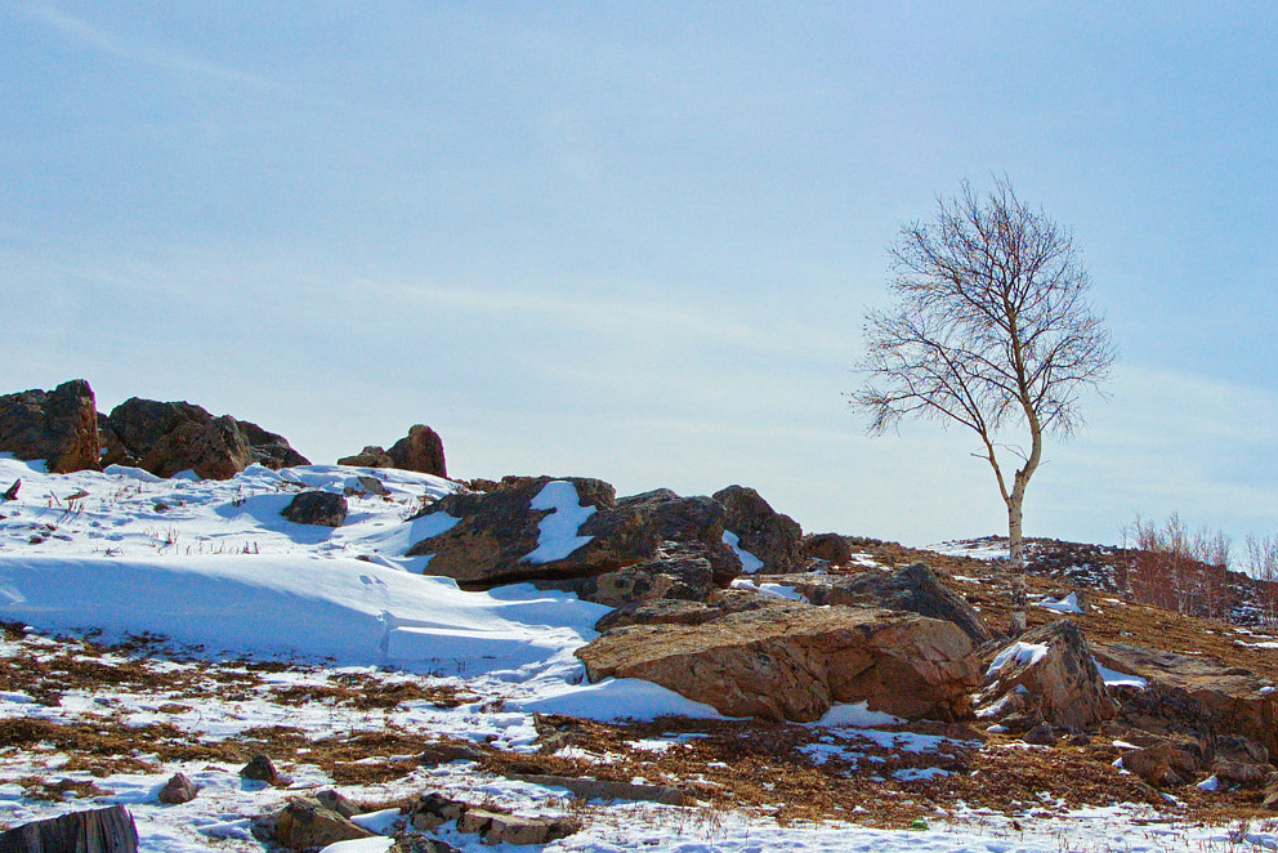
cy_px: 503
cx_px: 912
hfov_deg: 34.0
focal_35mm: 58
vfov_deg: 23.4
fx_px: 2059
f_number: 11
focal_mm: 24
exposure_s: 1/1600
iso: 200
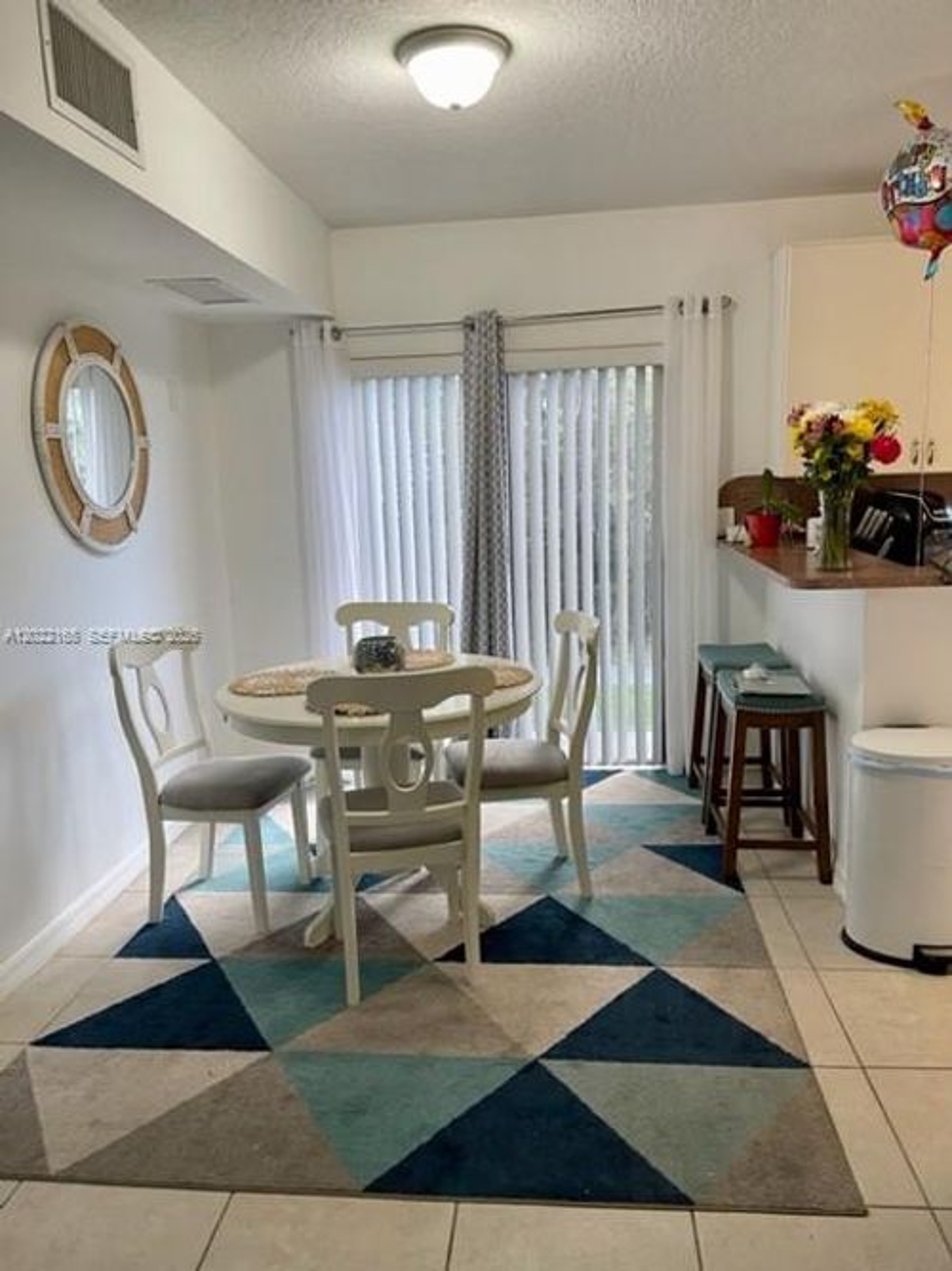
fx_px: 954
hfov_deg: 53.0
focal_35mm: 26
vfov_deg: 67.3
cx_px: 476
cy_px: 636
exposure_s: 1/60
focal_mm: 5.1
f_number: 1.6
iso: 125
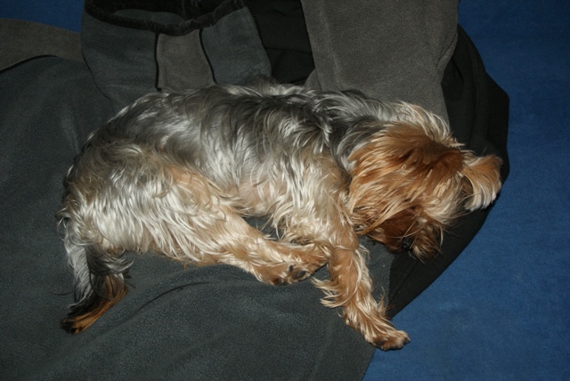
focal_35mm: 52
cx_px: 285
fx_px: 832
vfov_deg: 25.8
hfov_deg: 37.8
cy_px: 190
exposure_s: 1/60
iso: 400
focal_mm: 35
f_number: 5.6
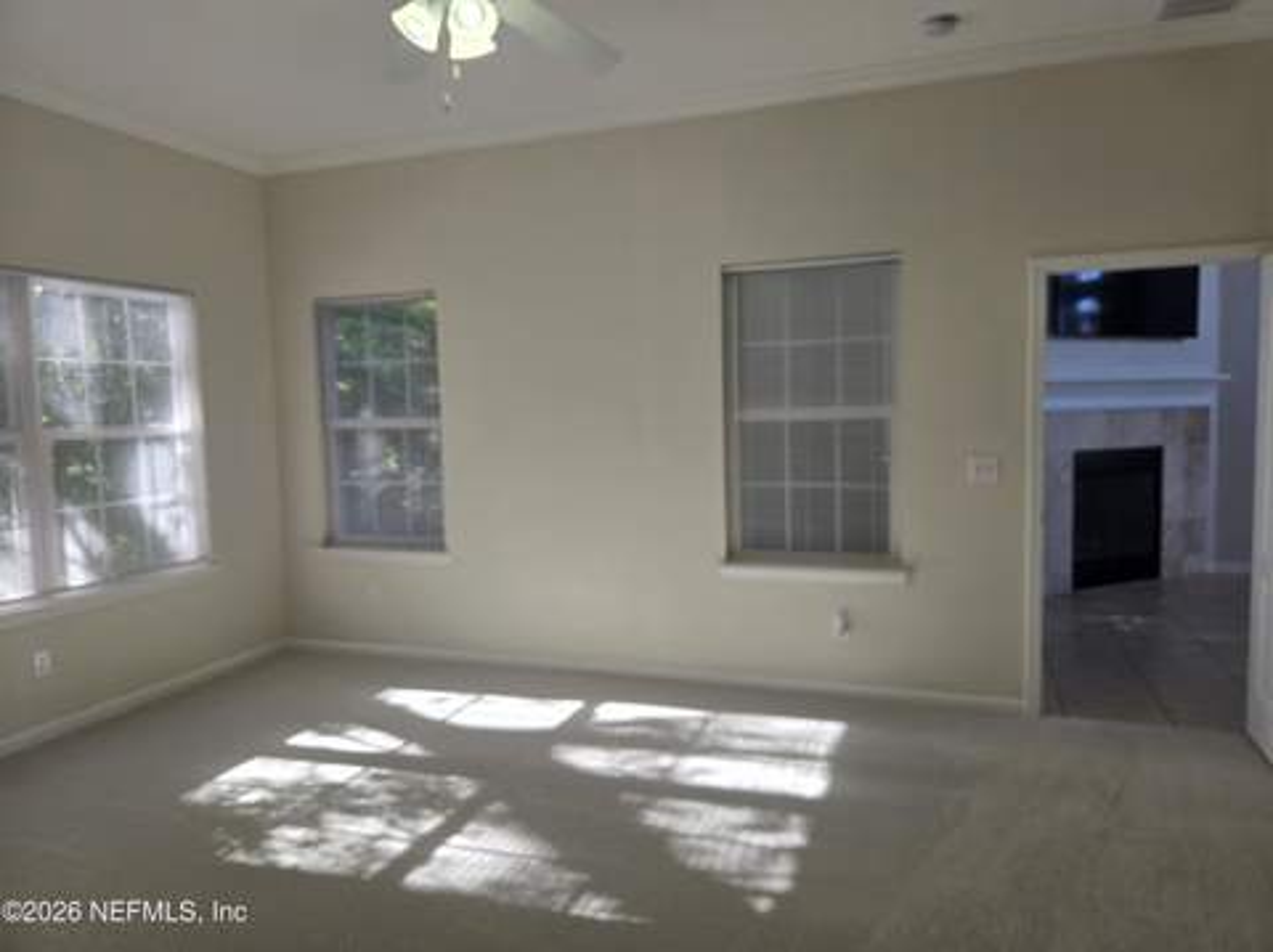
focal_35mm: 23
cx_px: 636
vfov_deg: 58.8
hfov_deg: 74.0
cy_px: 476
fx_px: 845
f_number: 1.8
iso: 25
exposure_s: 1/120
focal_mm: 5.4
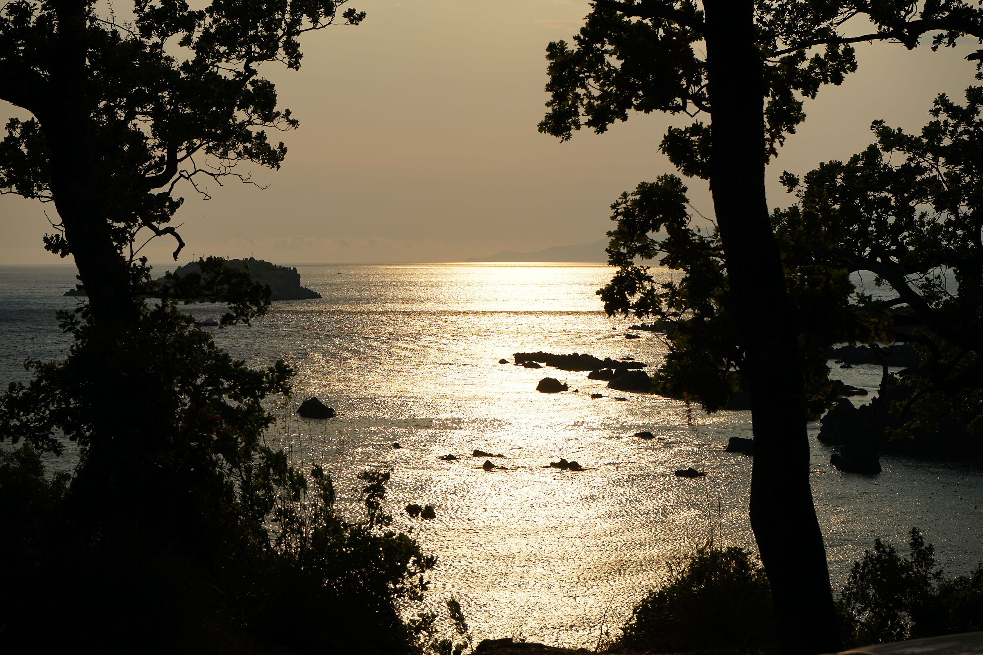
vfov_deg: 19.5
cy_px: 328
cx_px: 492
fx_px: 1911
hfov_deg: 28.8
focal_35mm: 70
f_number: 9
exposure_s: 1/250
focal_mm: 70
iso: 100
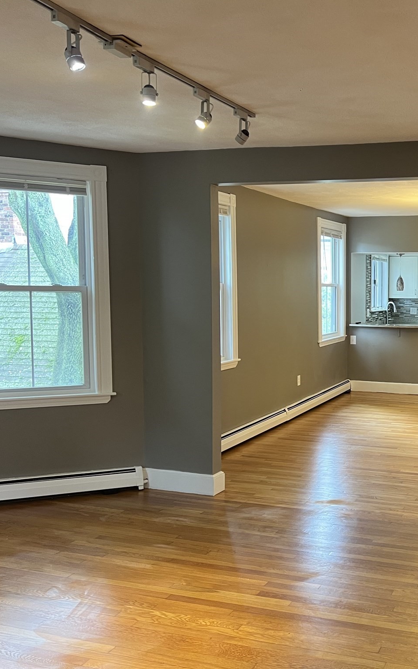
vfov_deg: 52.8
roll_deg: -0.3
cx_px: 378
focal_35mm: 37
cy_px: 333
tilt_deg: -4.4
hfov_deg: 32.7
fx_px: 674
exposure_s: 1/60
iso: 160
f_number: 1.5
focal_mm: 5.7
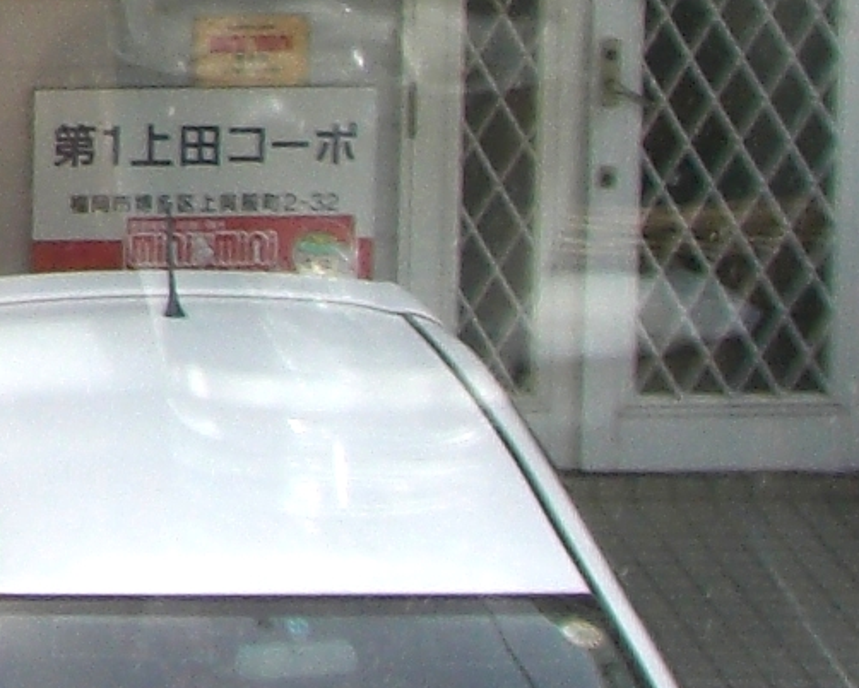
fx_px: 5290
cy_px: -727
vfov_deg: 7.1
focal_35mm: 208
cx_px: -1420
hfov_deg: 8.3
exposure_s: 1/125
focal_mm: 6.2
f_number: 4.3
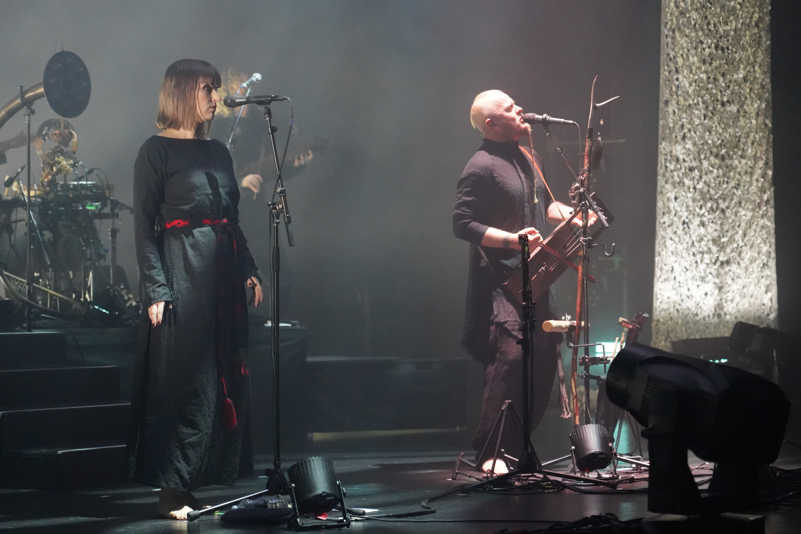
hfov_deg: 19.5
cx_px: 400
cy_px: 267
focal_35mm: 105
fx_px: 2336
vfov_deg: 13.0
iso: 12800
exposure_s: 1/160
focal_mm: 105
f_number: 4
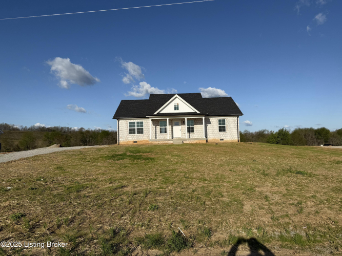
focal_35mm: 24
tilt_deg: +2.7
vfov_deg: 56.8
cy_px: 128
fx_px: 237
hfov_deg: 71.6
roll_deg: +2.5
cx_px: 171
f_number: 1.78
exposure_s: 1/8130
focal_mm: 6.76
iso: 80
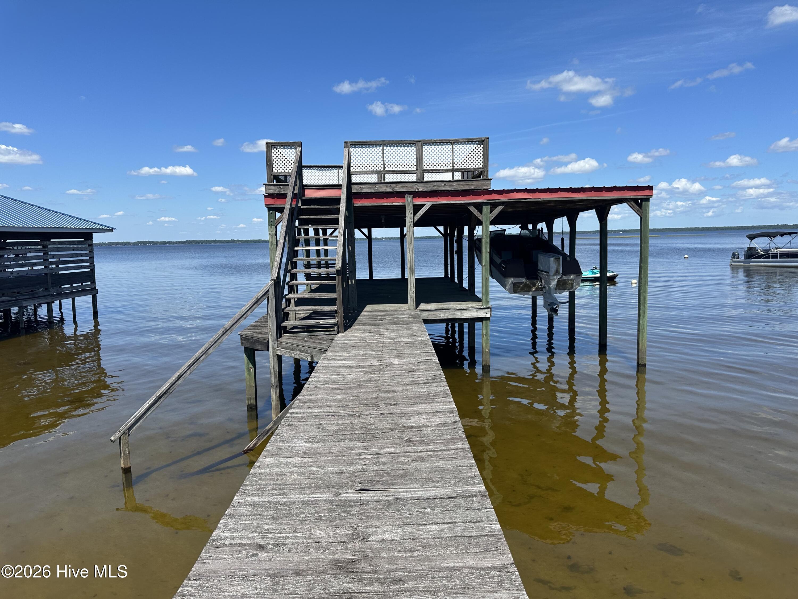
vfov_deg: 56.8
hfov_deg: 71.6
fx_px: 553
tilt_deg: -5.6
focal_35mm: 24
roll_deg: +1.4
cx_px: 399
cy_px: 300
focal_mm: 6.86
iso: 80
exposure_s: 1/4348
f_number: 1.78
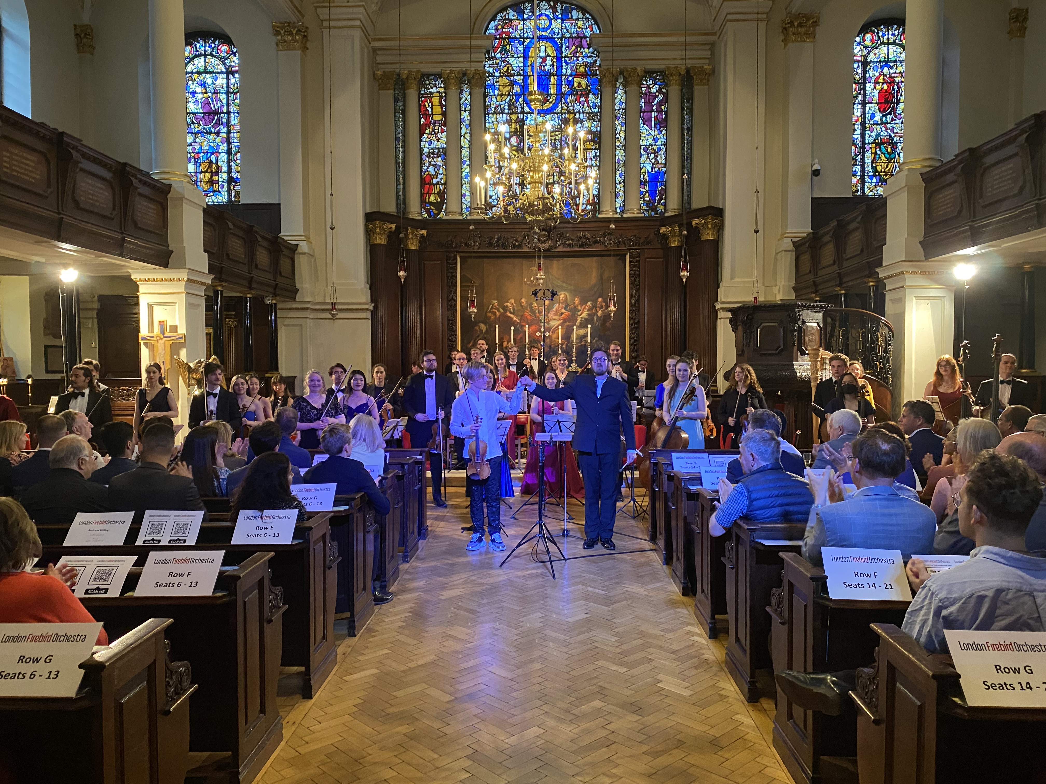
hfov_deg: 67.3
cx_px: 523
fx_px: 786
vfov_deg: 53.1
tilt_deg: -1.2
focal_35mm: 26
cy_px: 392
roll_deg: +0.3
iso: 400
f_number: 1.8
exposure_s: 1/33
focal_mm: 4.25
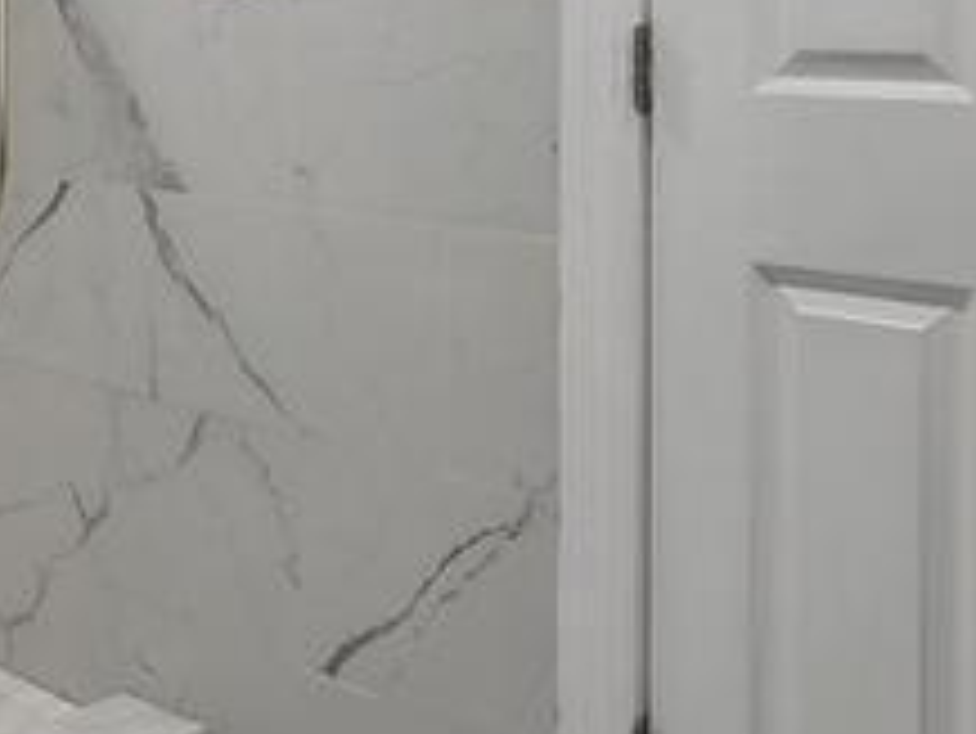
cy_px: 14
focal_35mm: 51
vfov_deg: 27.1
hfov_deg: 31.0
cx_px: -223
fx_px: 1439
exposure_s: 1/60.2
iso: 125
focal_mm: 2.2
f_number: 2.2
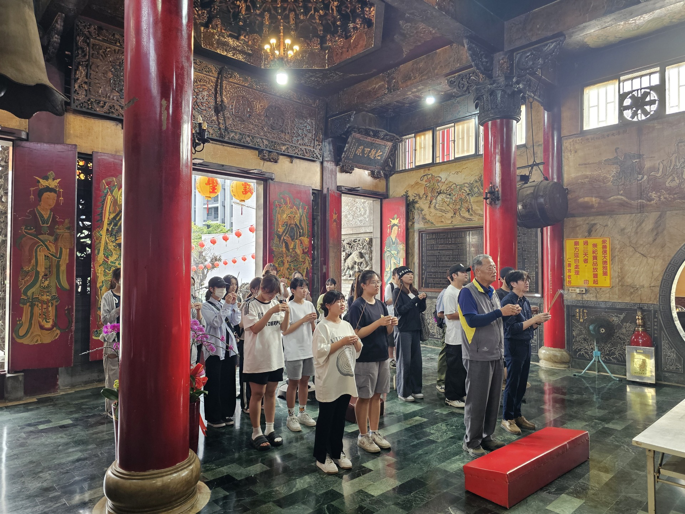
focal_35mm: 23
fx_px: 455
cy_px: 257
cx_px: 342
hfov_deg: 73.9
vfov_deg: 58.9
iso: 250
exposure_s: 1/120
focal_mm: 6.3
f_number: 1.7
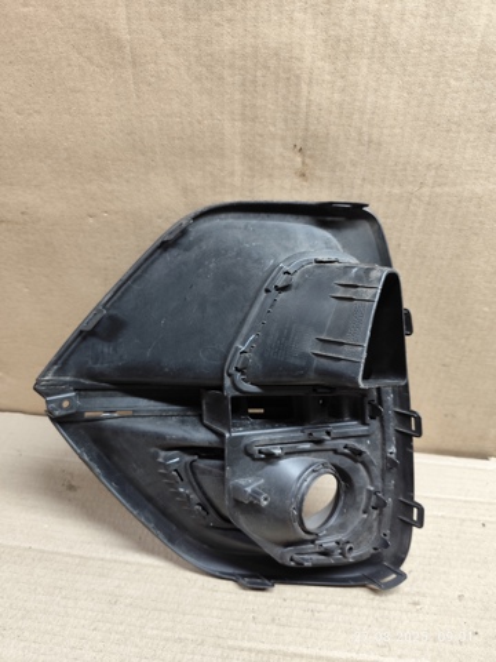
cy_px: 331
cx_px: 248
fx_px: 439
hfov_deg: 58.9
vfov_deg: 73.9
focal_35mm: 23
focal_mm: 6.19
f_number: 1.65
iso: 640
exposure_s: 1/100
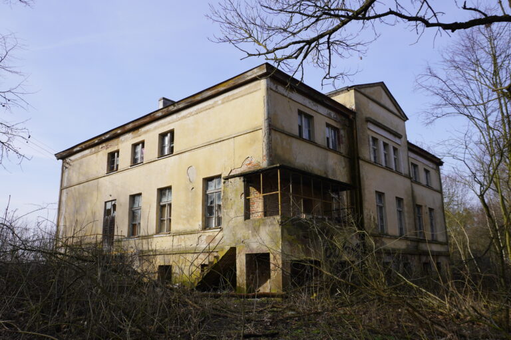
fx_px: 426
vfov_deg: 43.6
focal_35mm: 30
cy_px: 170
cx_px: 256
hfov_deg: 61.9
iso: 100
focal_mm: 20
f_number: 9
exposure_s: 1/125
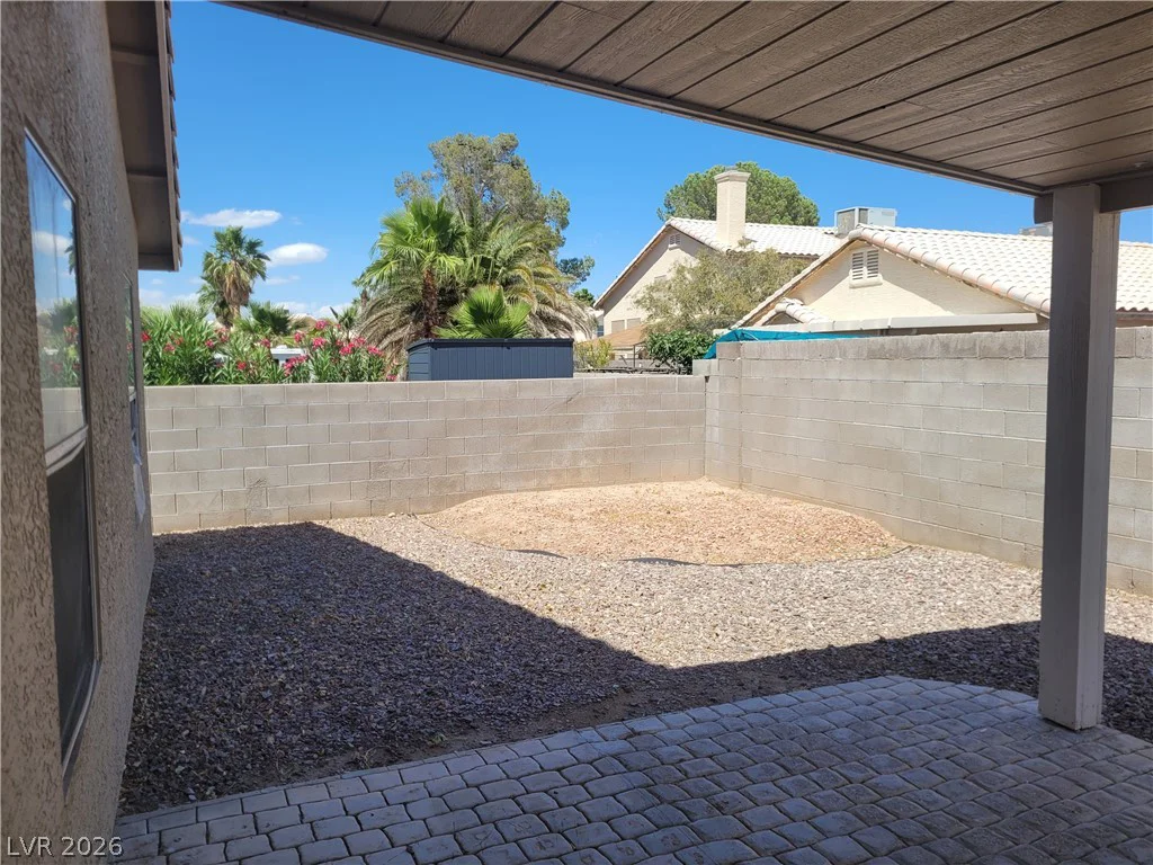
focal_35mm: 26
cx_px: 576
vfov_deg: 53.1
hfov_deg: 67.3
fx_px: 866
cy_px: 432
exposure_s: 1/2105
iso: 40
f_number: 1.8
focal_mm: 5.4
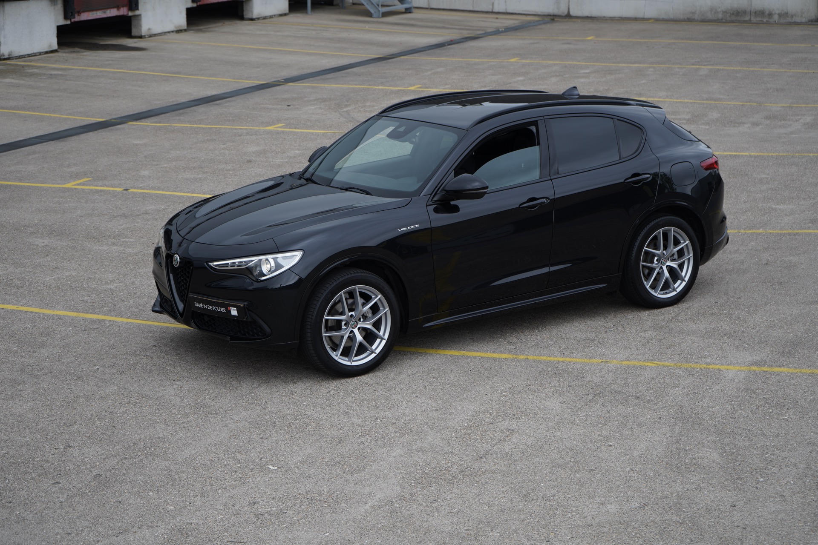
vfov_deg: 19.5
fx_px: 1590
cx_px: 409
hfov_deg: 28.8
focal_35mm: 70
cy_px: 272
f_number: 5.6
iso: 125
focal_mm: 70
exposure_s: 1/160
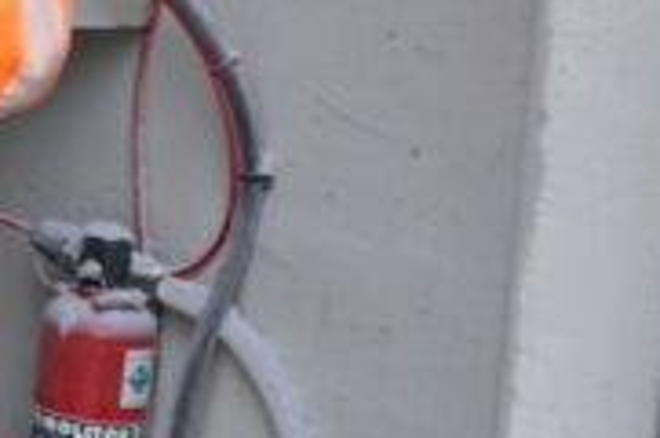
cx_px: -1109
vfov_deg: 7.3
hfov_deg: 9.4
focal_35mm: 187
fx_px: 3422
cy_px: -106
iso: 1000
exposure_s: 1/160
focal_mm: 33
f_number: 4
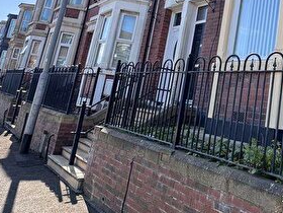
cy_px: 59
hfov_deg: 46.5
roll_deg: -6.7
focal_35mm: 35
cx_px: 264
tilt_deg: +10.7
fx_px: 286
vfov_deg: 39.8
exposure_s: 1/388
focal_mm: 2.22
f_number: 2.2
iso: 40
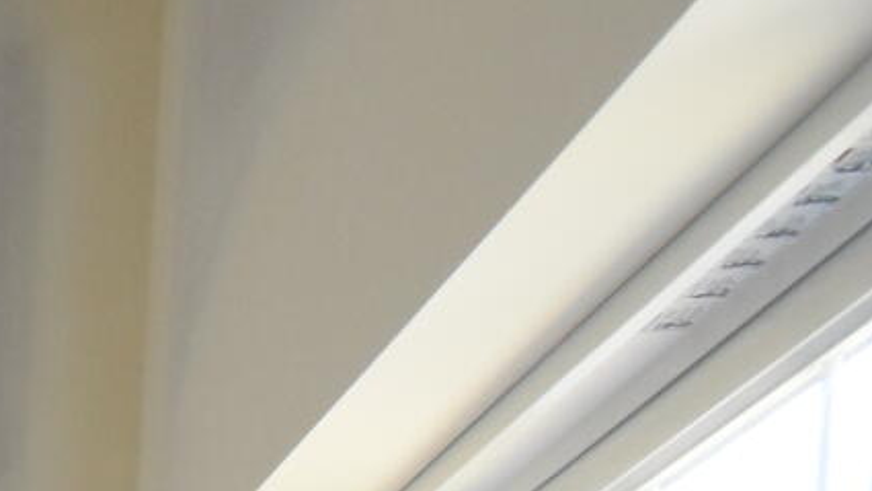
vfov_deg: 8.4
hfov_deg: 11.4
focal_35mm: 111
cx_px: -1728
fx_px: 2566
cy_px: 1676
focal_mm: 10
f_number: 4.5
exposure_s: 1/125
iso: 1000
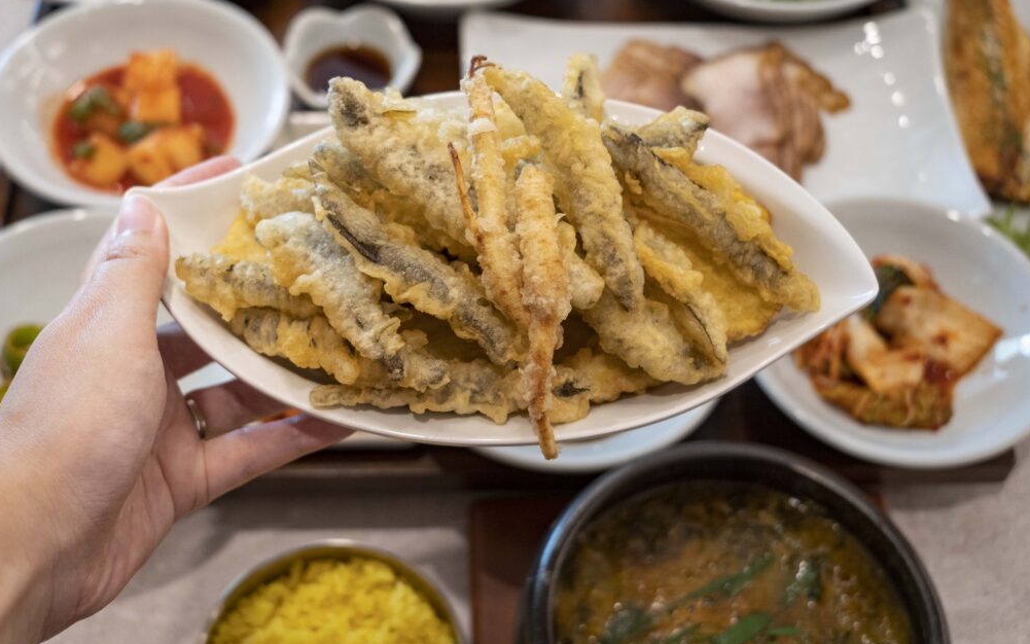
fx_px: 1376
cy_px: 300
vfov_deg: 26.3
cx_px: 504
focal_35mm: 49
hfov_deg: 41.0
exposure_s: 1/60
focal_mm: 47
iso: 2000
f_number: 5.6
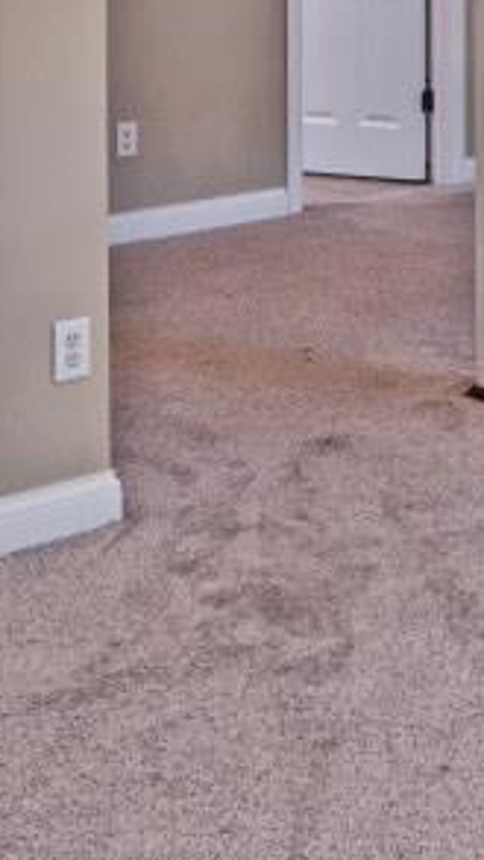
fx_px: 1710
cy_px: -141
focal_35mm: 75
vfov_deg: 25.6
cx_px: 607
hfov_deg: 15.4
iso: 280
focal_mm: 14
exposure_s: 1/60
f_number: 4
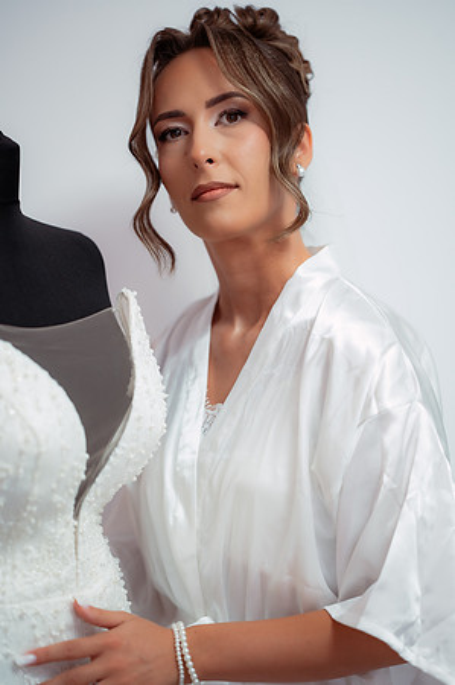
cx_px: 228
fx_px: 1615
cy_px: 342
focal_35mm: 85
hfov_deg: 16.0
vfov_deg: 23.9
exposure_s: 1/400
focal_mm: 85
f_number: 2
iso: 640
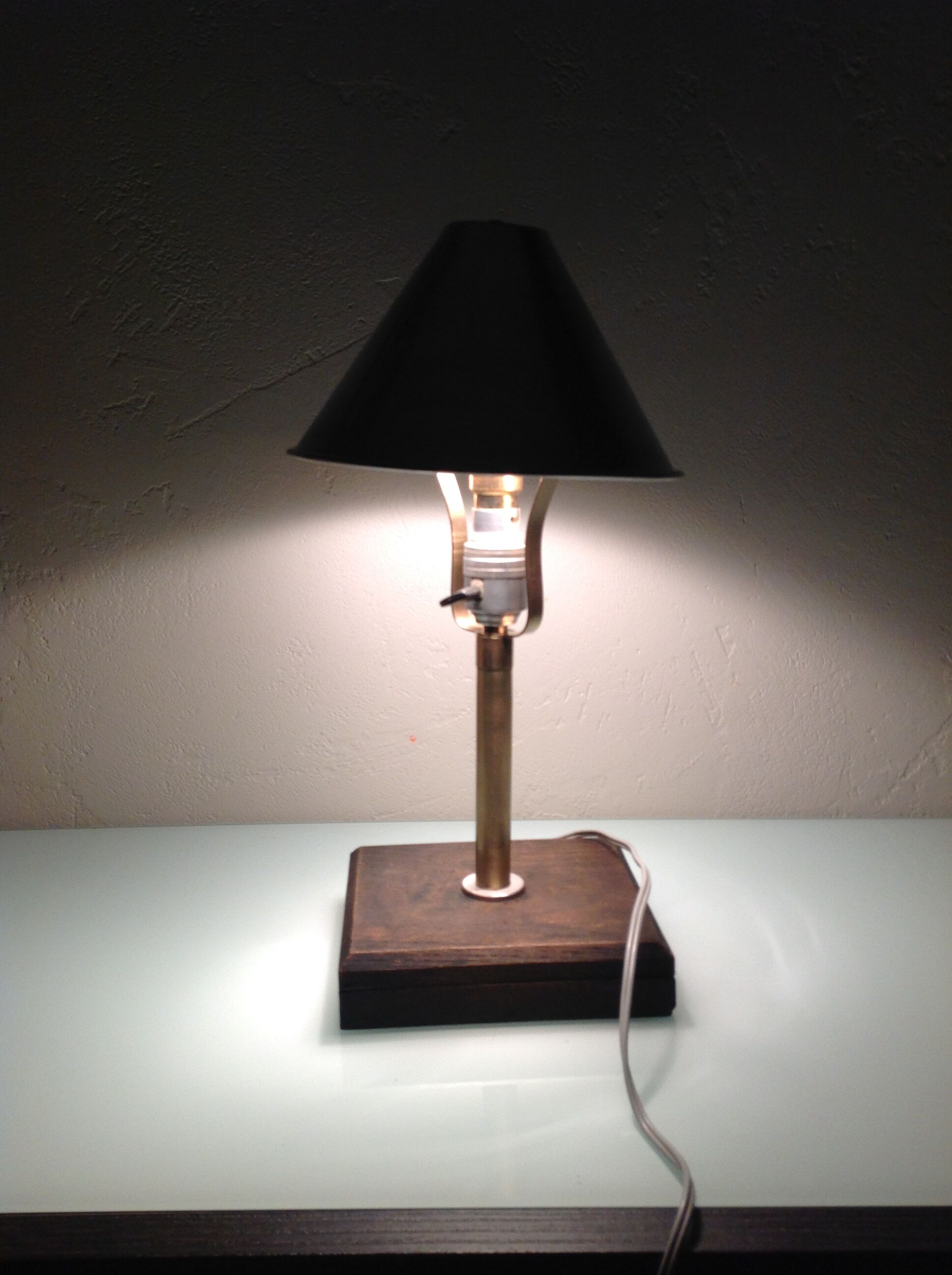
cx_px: 476
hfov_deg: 40.6
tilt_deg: -12.9
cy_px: 638
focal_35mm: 35
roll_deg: +2.0
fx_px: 1287
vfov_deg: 52.7
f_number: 2.4
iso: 80
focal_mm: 4.28
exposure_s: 1/100
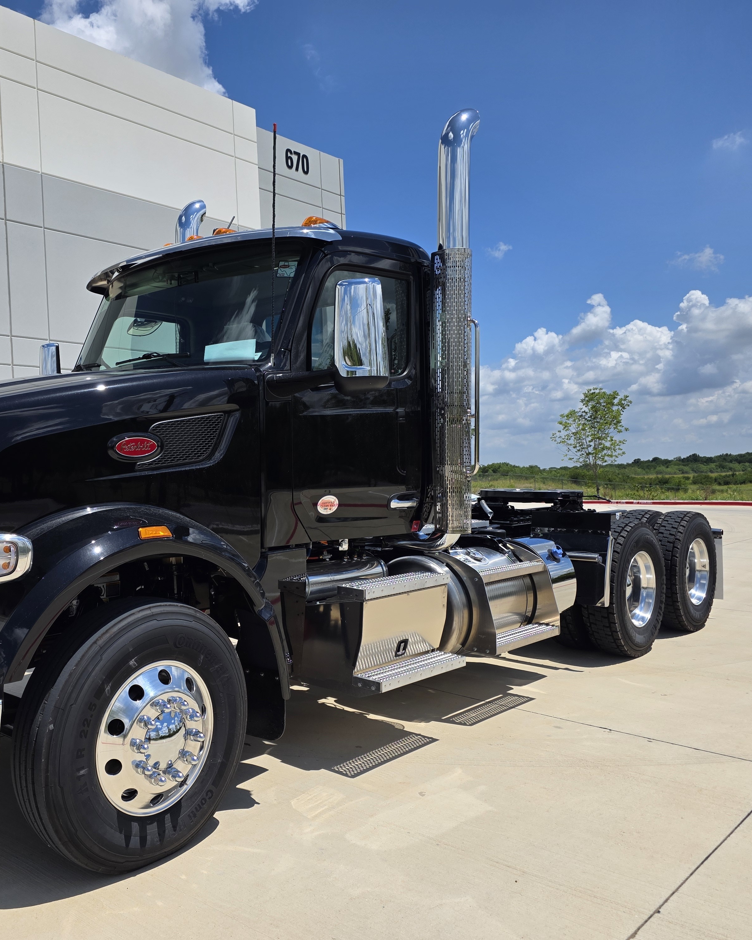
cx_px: 243
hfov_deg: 47.6
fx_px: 834
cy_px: 471
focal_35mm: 30
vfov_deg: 58.8
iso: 64
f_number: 1.7
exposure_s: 1/7944
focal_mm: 6.3
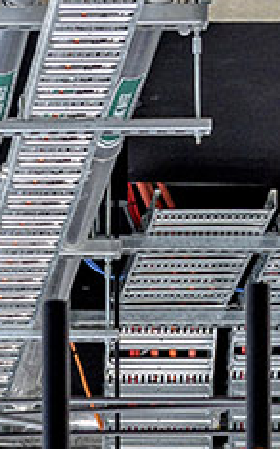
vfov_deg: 6.2
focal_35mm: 313
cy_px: 1341
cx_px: -290
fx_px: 3826
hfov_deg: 4.1
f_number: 8
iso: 64
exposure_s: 1/125
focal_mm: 50
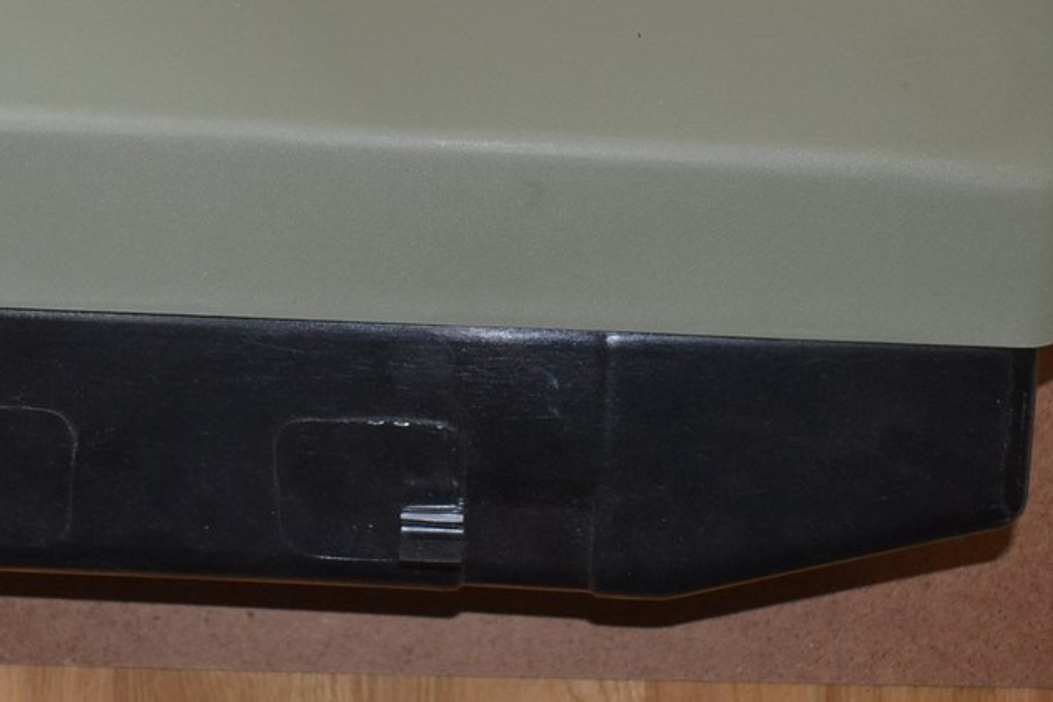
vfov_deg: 18.9
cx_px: 351
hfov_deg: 28.3
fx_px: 2077
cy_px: 67
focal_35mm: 71
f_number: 4.2
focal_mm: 26
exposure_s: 1/60
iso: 1250
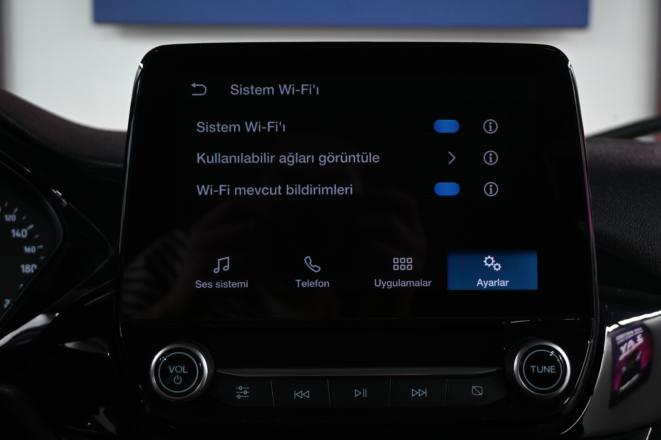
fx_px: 716
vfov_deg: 34.2
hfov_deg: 49.6
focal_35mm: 39
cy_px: 220
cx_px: 330
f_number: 4.5
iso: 640
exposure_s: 1/50
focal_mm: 26
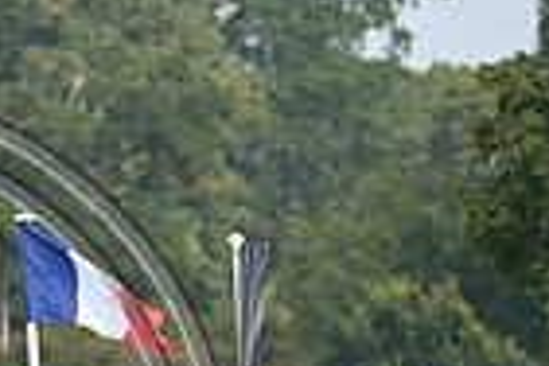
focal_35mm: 907
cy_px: 430
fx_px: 13831
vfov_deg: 1.5
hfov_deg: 2.3
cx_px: -214
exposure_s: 1/1250
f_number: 5
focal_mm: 220
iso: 450
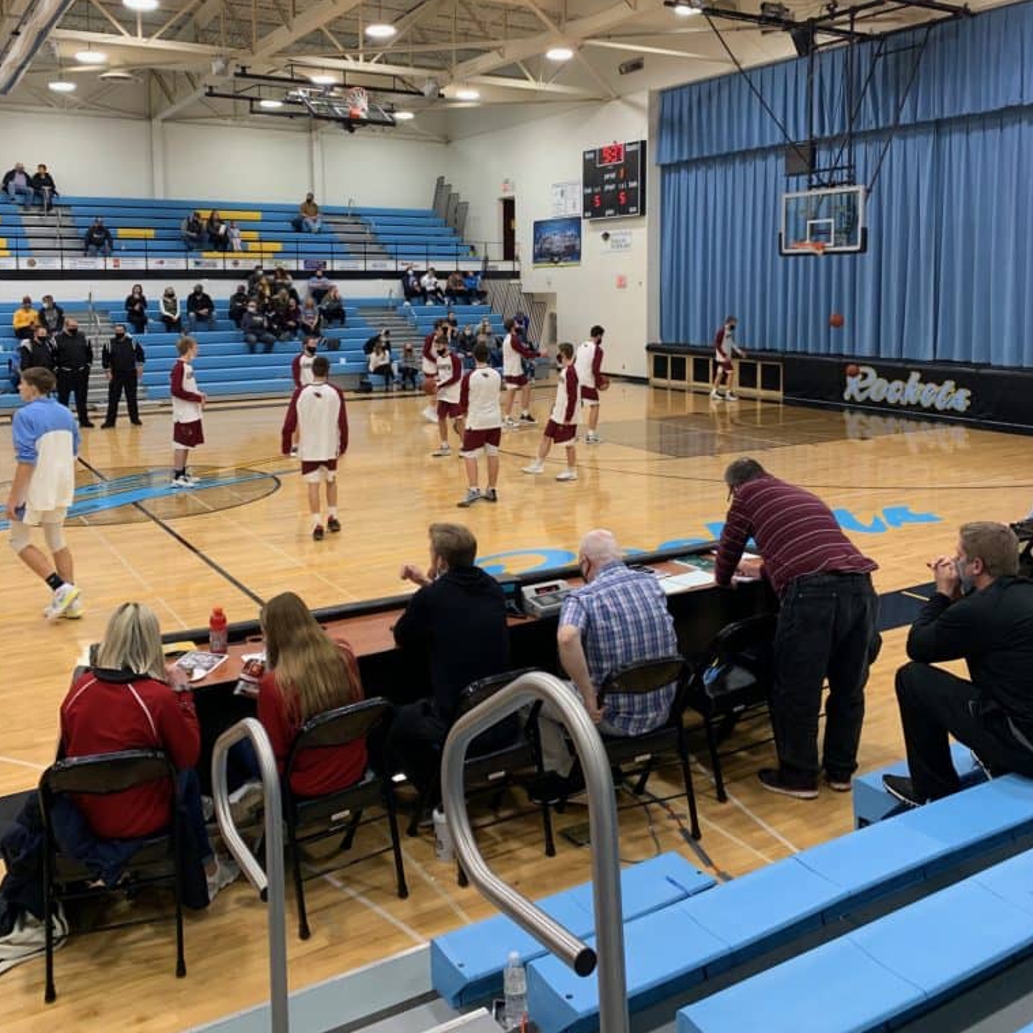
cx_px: 513
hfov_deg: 52.5
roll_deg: +0.5
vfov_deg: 51.9
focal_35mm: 31
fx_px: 1047
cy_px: 380
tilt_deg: -4.6
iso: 100
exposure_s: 1/61
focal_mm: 4.25
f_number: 1.8
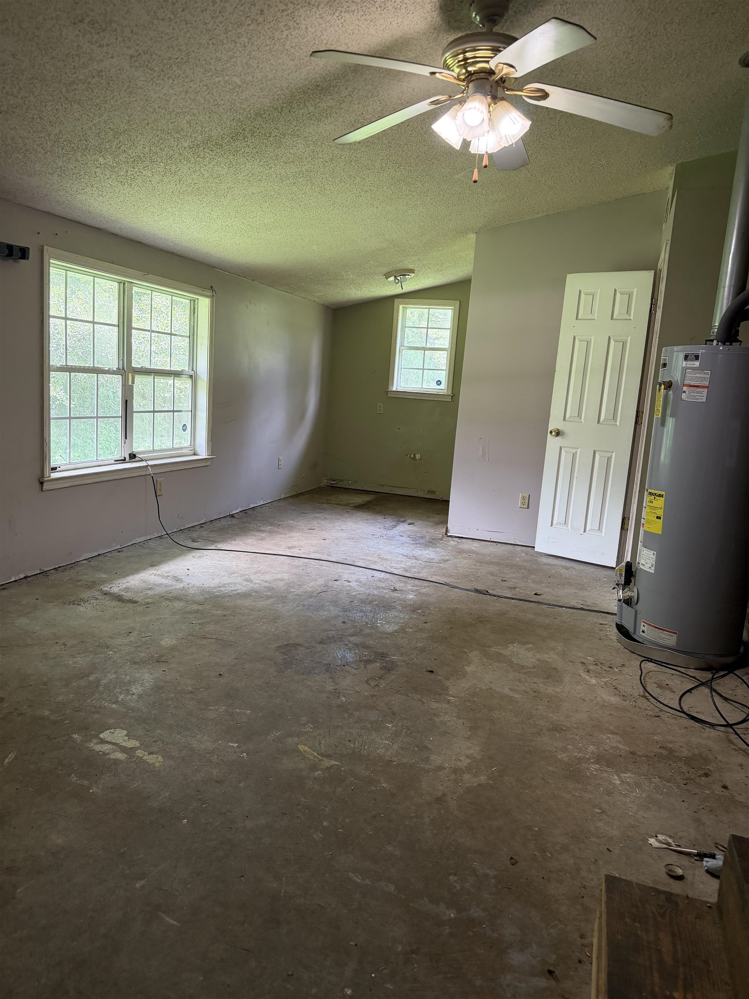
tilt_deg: -9.5
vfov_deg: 71.6
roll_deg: -4.8
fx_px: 692
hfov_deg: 56.8
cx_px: 374
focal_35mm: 24
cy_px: 500
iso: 250
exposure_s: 1/120
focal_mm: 6.76
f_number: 1.78
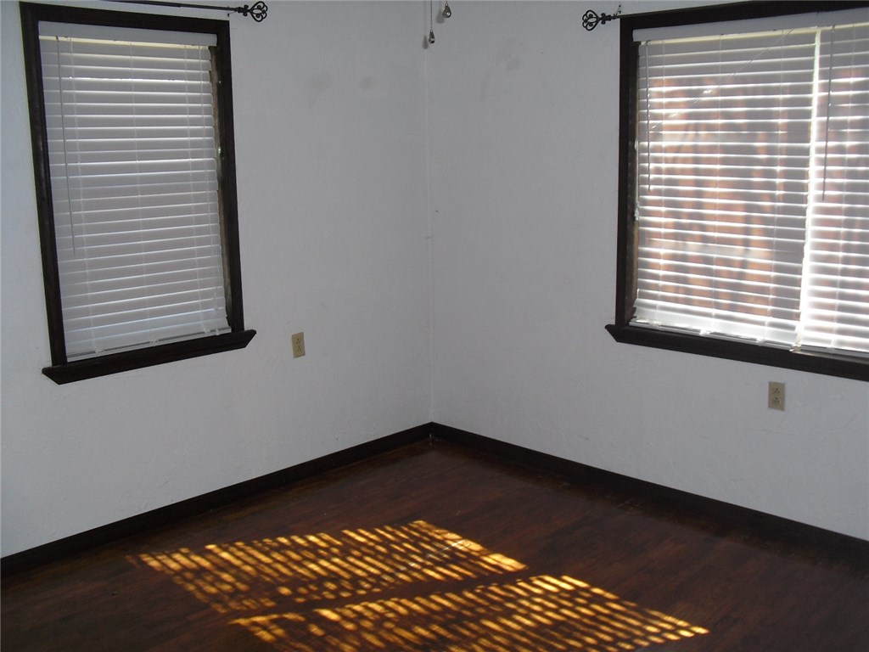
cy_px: 326
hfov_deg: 51.4
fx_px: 904
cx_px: 434
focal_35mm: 36
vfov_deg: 39.7
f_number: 3.1
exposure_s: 1/60
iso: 200
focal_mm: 6.3
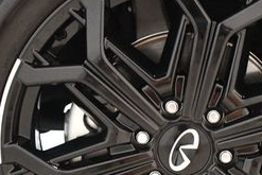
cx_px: 191
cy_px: 156
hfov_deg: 15.5
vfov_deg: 10.4
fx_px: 961
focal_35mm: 132
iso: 8000
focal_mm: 34
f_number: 4.2
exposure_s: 1/60
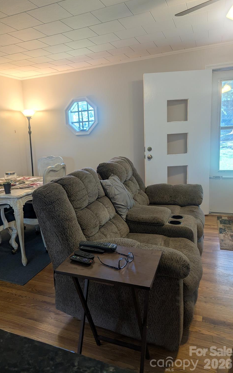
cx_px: 91
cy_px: 183
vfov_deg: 70.4
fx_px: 264
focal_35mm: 26
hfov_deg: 47.3
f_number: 1.85
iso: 73
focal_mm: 6.81
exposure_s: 1/120
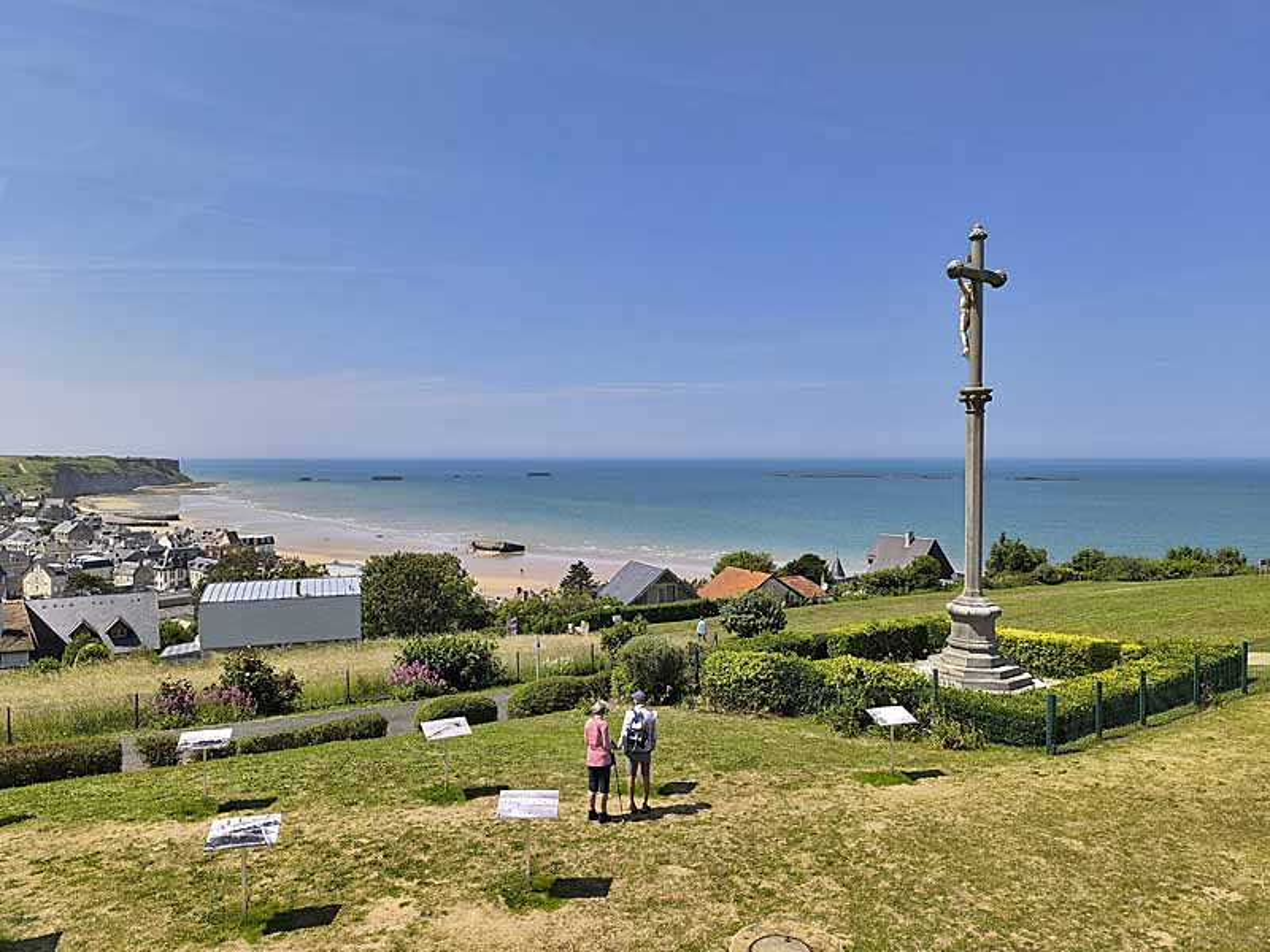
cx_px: 635
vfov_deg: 58.9
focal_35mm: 23
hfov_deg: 73.9
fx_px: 844
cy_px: 476
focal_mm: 6.14
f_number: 1.65
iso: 50
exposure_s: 1/678
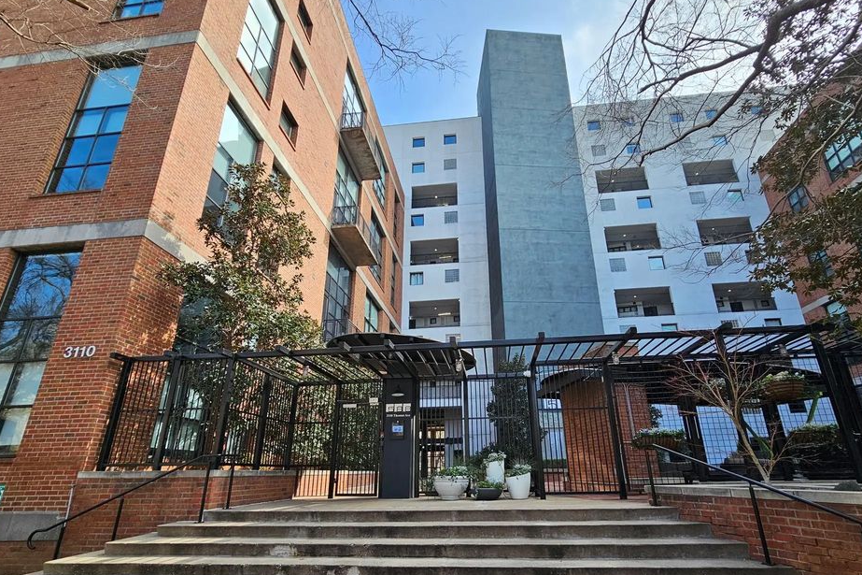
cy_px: 331
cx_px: 453
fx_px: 359
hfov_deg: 100.3
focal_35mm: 15
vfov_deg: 76.8
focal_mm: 2.2
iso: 50
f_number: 2.2
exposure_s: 1/876
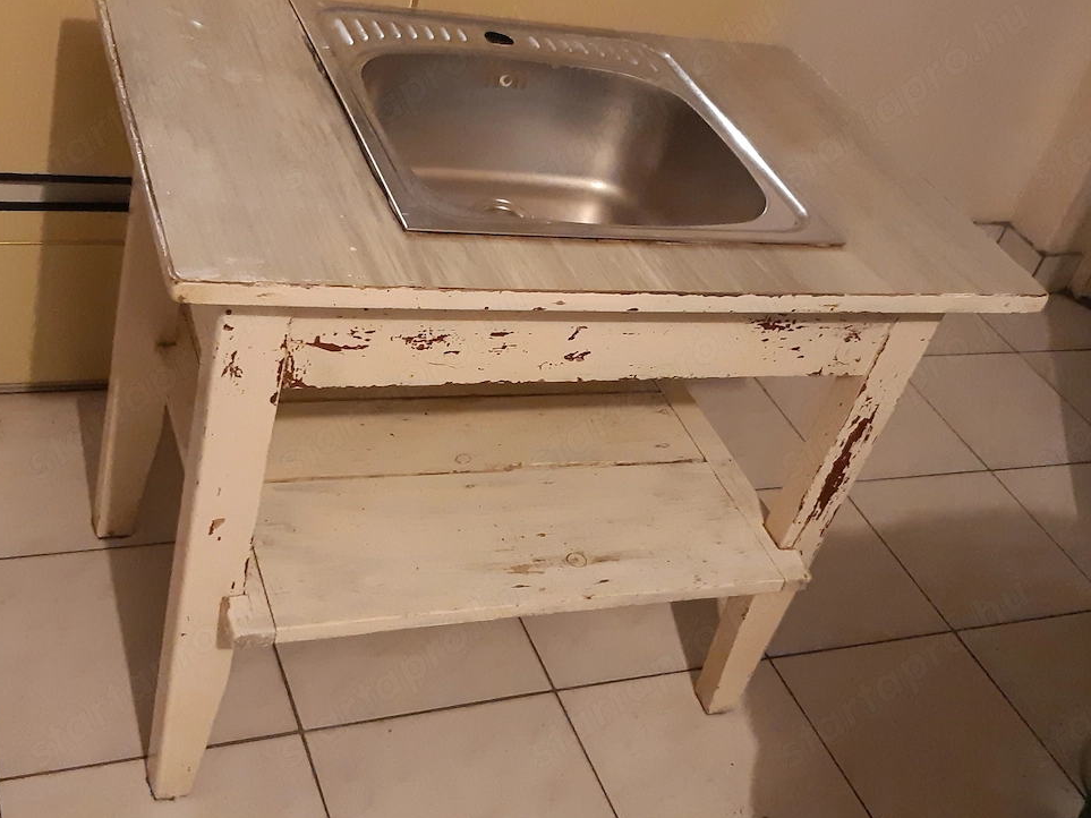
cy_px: 404
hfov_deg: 65.3
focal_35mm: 27
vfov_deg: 51.3
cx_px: 552
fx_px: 851
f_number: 1.7
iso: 500
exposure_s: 1/25
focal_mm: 3.93
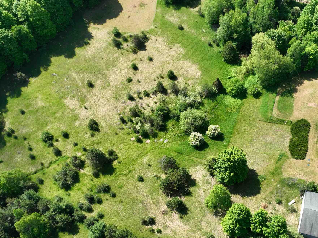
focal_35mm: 42
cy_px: 137
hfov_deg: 44.4
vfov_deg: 34.3
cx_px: 199
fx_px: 386
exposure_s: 1/1000
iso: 100
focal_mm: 12.29
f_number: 2.8
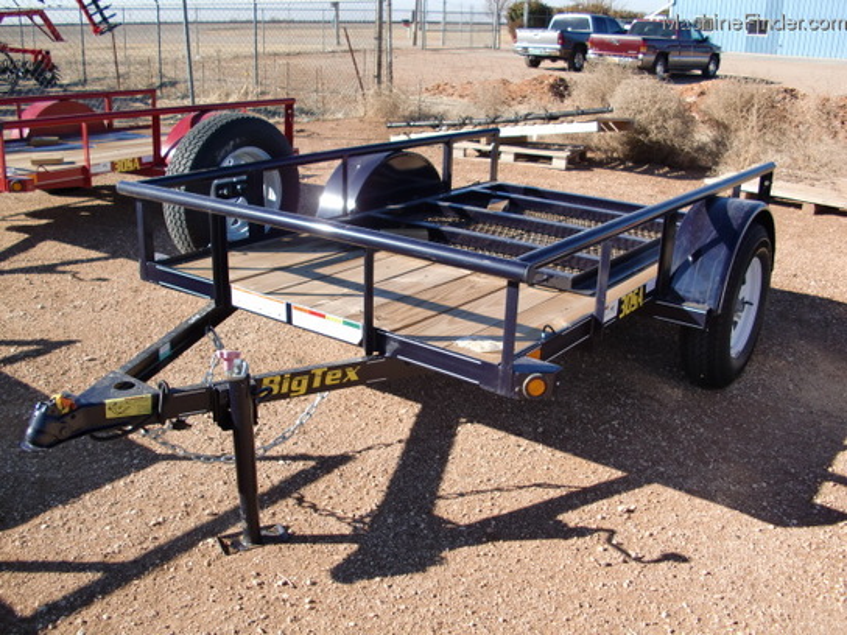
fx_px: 881
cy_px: 318
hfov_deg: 51.4
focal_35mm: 36
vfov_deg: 39.7
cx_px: 424
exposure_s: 1/800
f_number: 2.8
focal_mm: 6.3
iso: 64
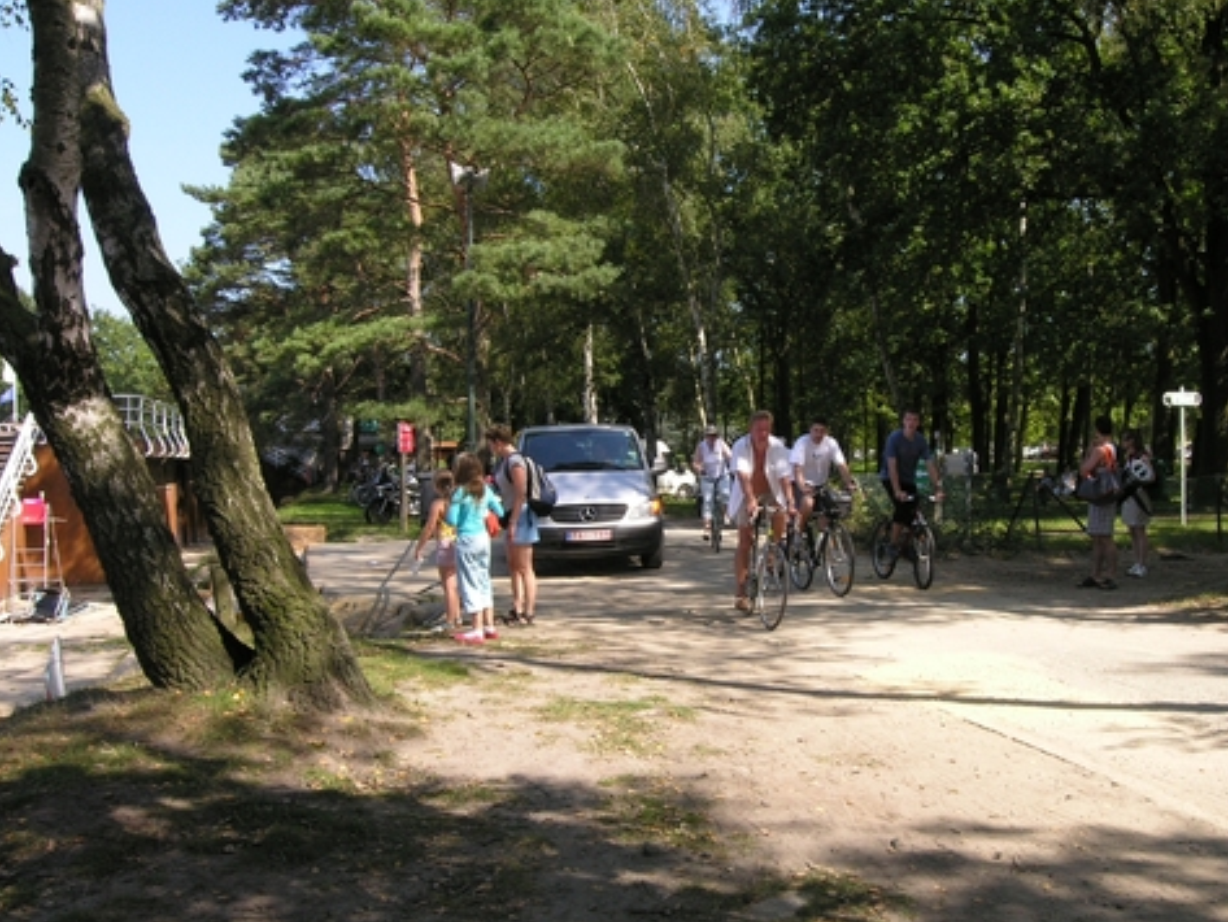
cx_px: 774
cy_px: 522
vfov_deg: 42.9
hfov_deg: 54.7
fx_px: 1171
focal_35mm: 33
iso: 100
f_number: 5.9
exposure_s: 1/197
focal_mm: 6.5
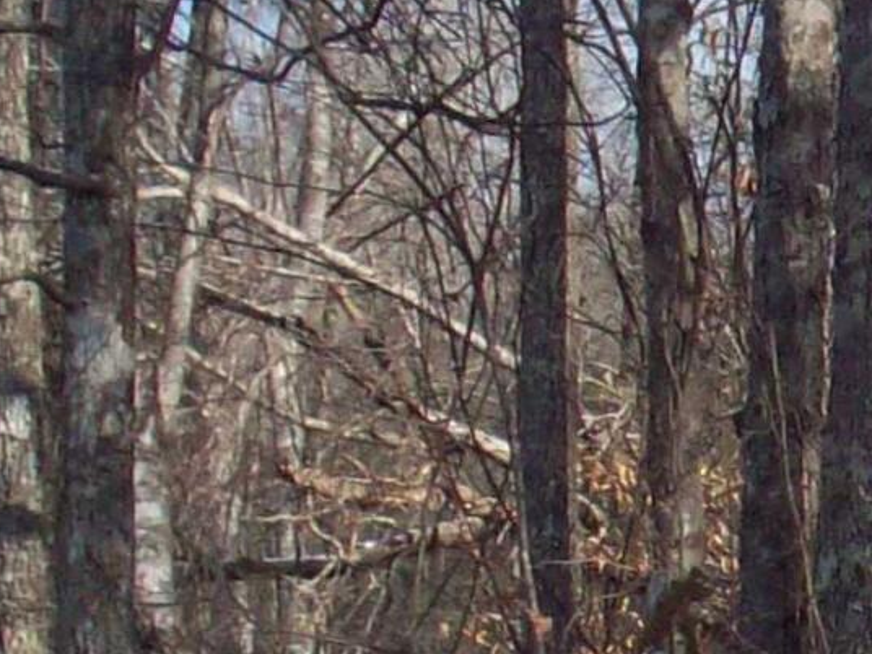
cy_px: 613
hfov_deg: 9.2
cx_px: 1477
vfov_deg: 7.2
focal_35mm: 207
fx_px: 5214
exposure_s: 1/250
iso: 80
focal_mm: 6.2
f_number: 5.6
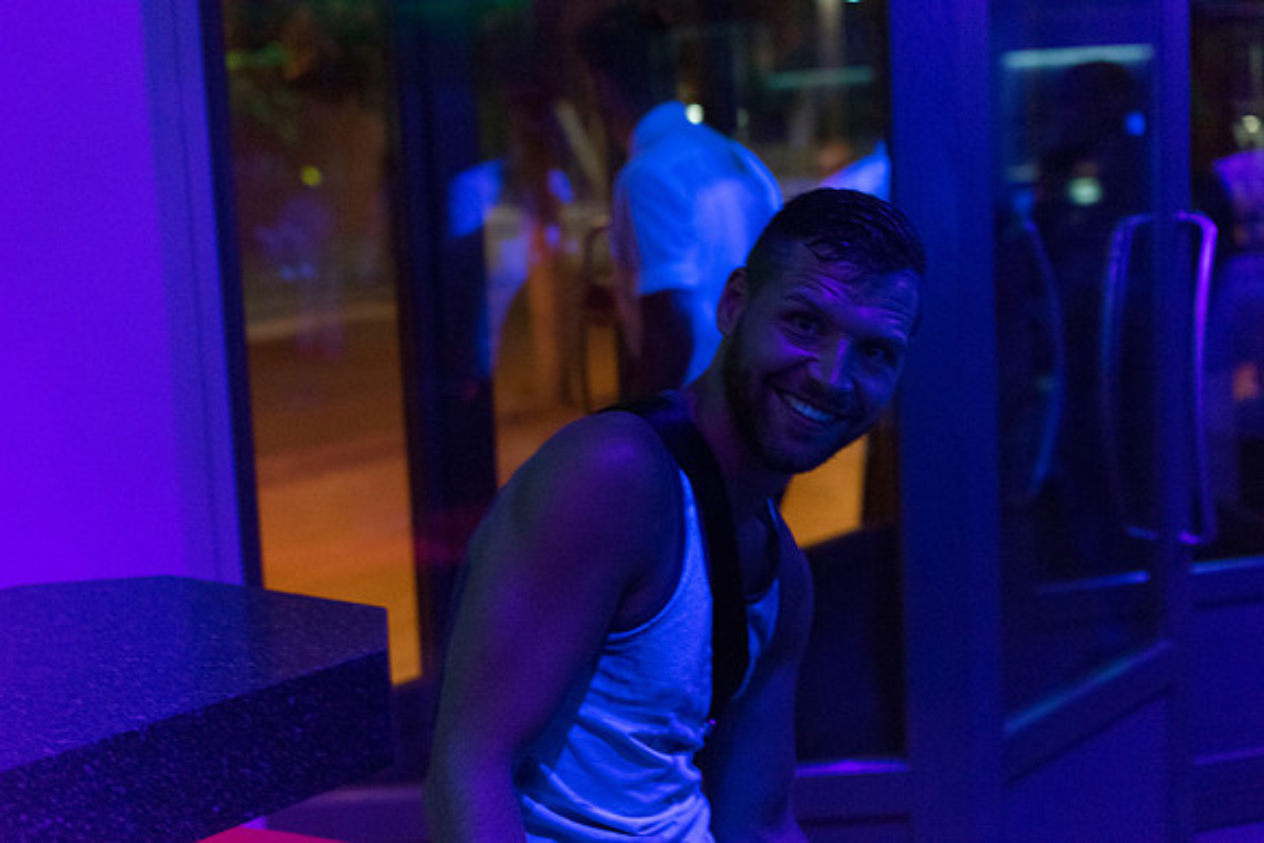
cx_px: 632
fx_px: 1931
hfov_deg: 36.2
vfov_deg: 24.6
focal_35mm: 55
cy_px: 422
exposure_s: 1/60
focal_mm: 55
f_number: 3.2
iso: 6400
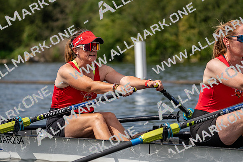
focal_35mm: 200
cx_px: 122
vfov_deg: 6.9
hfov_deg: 10.3
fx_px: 1350
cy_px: 81
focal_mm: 200
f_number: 5.6
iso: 160
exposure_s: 1/1600
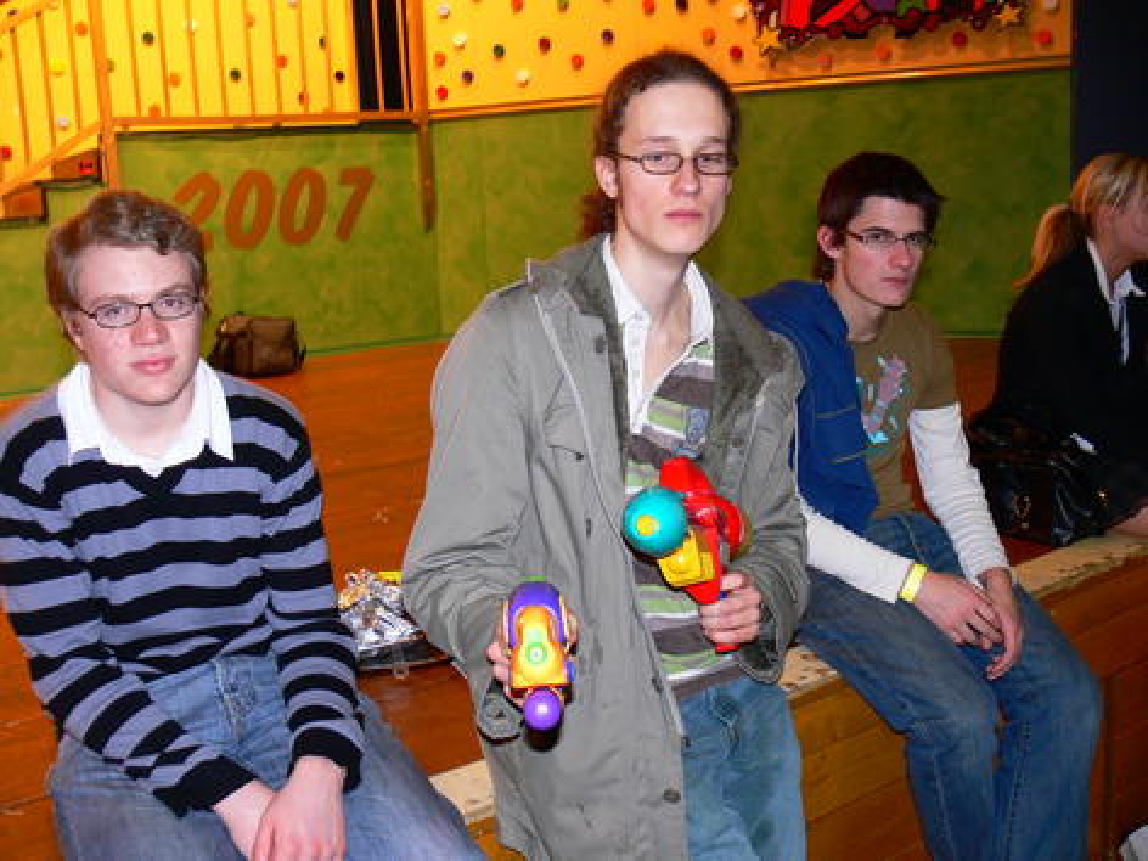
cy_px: 430
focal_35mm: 35
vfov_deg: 40.7
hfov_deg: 52.6
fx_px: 1161
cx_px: 574
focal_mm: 7.4
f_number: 2.8
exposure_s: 1/30
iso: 100
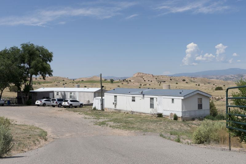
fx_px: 260
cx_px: 123
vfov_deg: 35.1
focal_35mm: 38
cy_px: 82
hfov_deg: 50.7
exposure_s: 1/1000
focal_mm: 38
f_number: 9
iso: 320
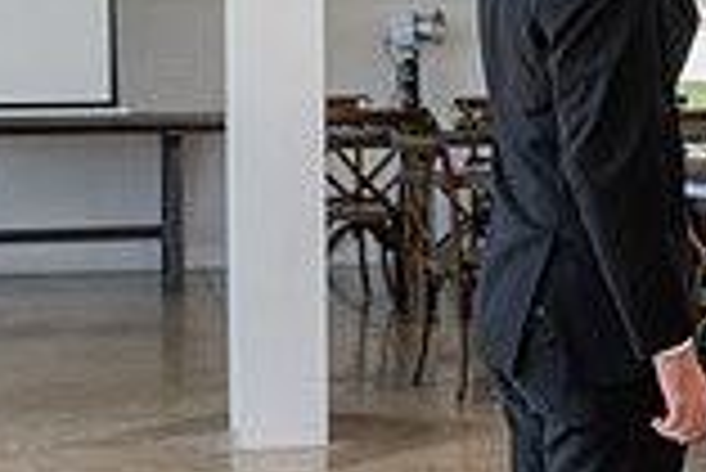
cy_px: 135
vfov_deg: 10.0
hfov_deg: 13.9
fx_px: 2689
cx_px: 1102
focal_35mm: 137
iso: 320
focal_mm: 32
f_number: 3.2
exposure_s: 1/160
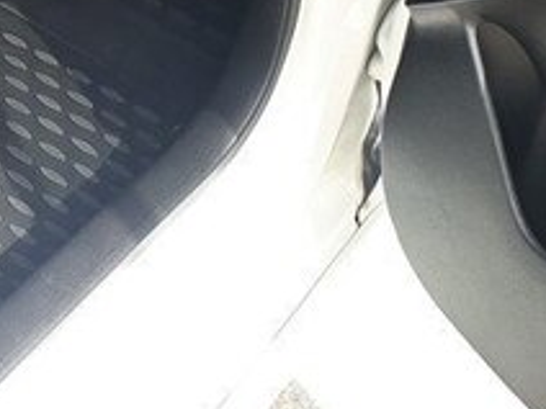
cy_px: -81
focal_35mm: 84
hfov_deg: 20.9
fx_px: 1325
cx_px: -191
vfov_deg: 16.8
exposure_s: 1/235
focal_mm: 3.6
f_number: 1.9
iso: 40
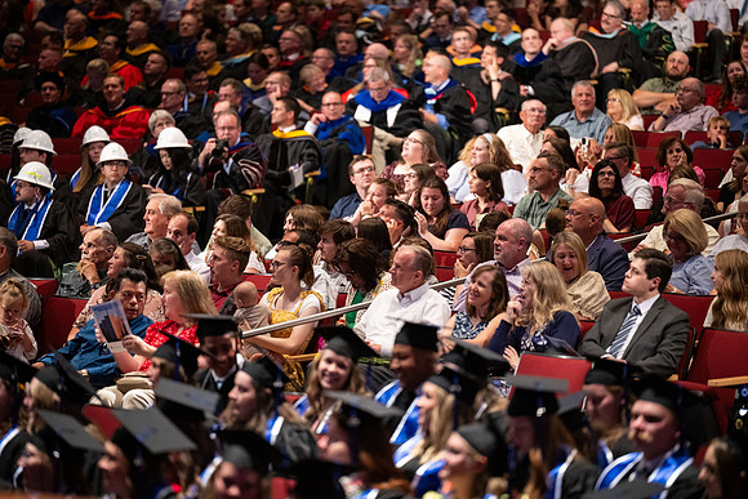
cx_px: 374
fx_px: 4156
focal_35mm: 200
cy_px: 250
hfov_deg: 10.3
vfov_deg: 6.9
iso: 2500
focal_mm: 200
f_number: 2.8
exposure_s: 1/50
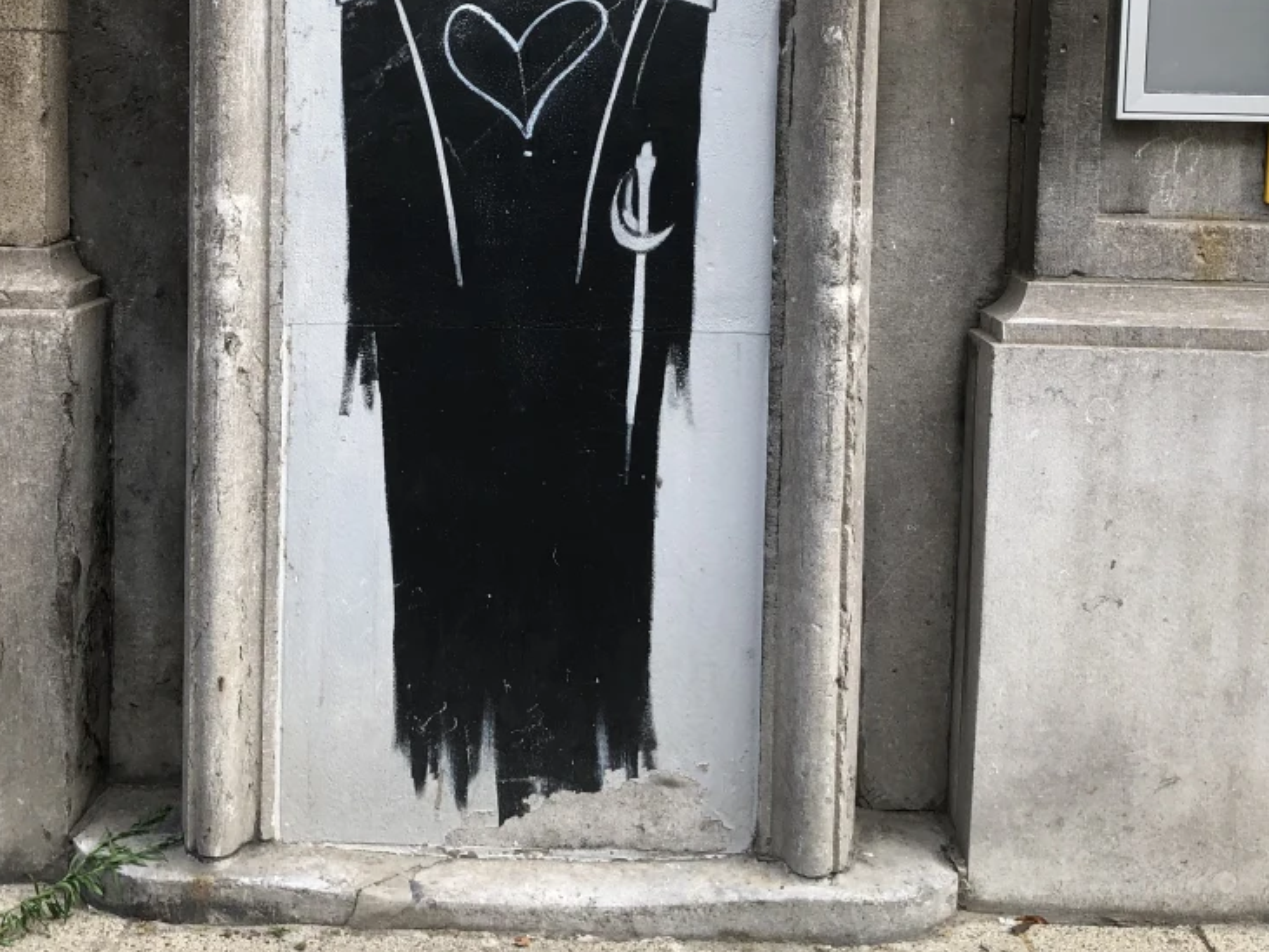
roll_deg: -1.2
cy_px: 231
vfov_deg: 31.0
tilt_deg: -4.0
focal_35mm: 46
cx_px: 548
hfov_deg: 41.1
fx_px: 1687
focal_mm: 4
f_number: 1.8
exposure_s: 1/182
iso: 20
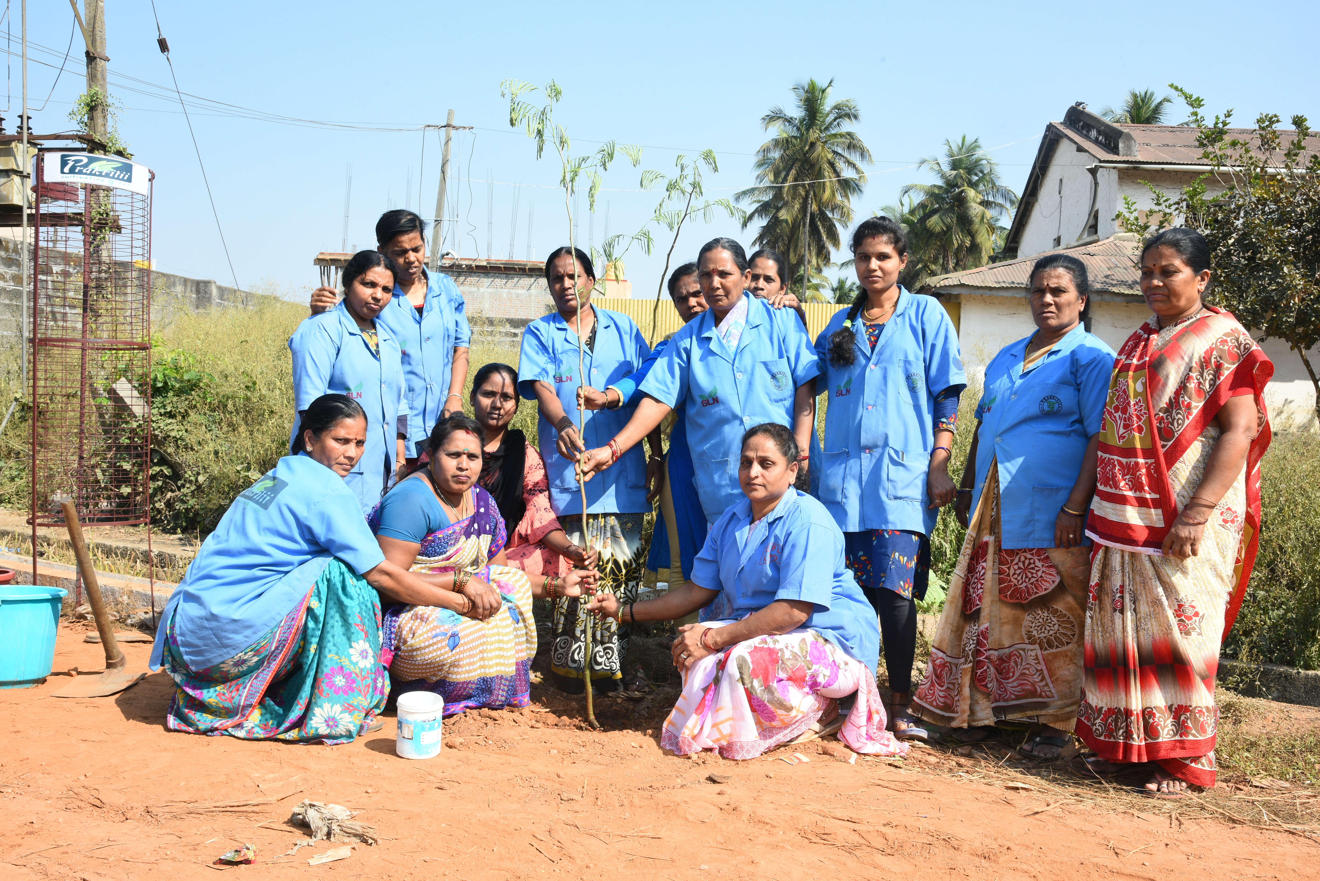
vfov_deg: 41.1
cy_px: 440
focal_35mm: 32
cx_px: 660
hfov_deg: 58.7
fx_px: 1174
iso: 500
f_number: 14
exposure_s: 1/125
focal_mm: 32
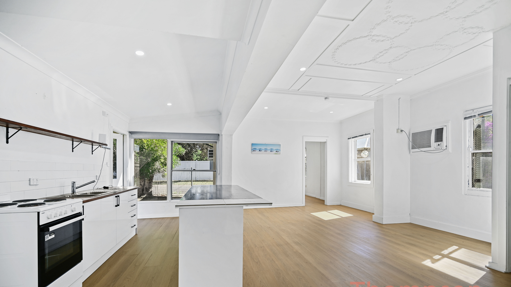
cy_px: 172
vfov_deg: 69.8
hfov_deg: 103.0
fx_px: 203
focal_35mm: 15
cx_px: 254
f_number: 4
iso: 100
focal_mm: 14
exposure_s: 1/40
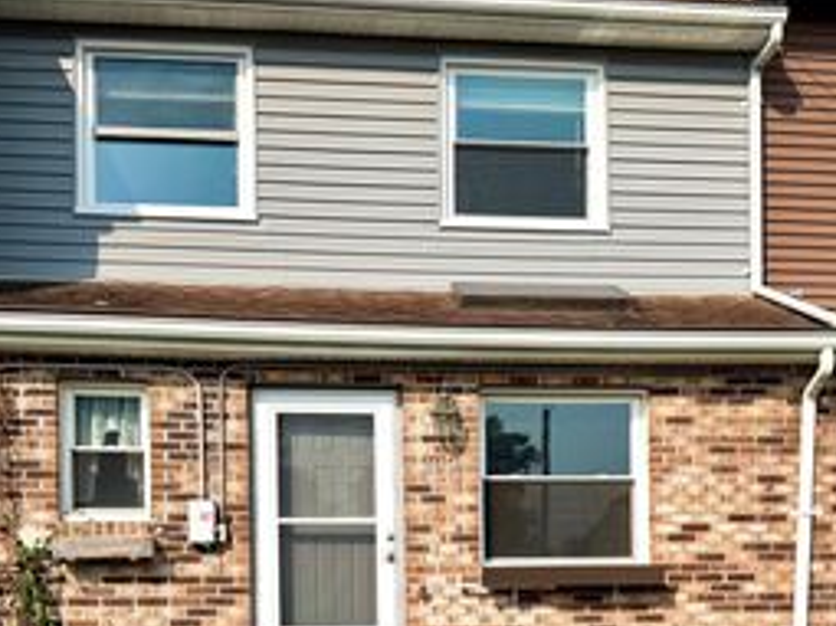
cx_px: 426
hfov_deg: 40.4
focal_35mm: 47
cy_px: 605
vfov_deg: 29.1
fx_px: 1135
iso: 80
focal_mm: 6.76
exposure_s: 1/5714
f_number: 1.78
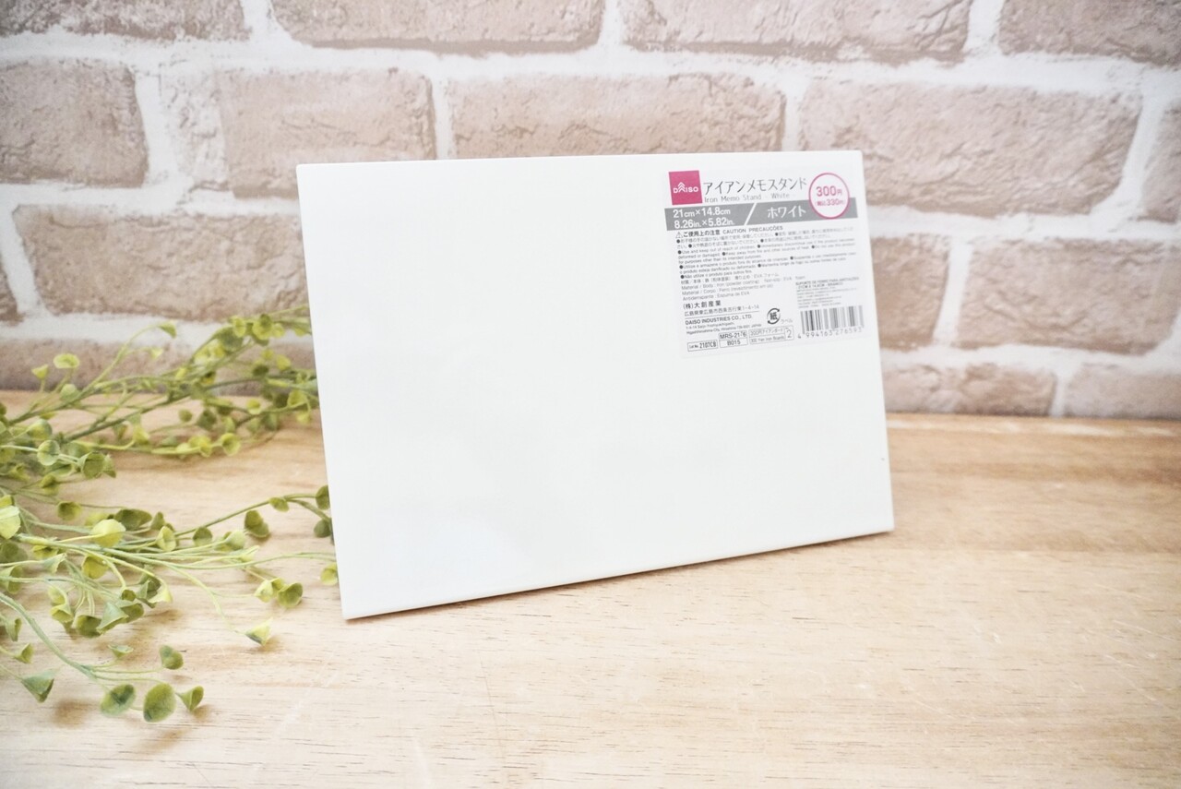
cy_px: 394
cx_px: 590
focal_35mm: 24
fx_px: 788
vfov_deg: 53.2
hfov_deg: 73.7
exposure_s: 1/320
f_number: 4
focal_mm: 16
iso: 6400
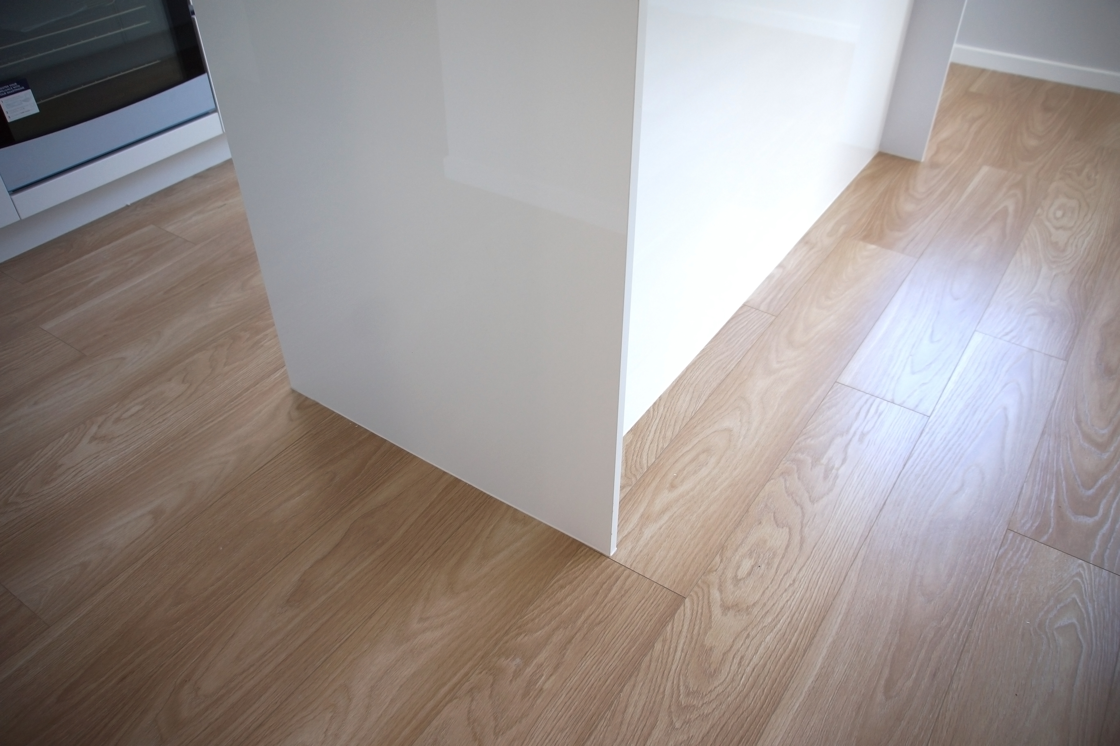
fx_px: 840
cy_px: 373
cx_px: 560
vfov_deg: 47.9
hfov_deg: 67.4
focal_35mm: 27
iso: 200
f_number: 4
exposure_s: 1/160
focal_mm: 18
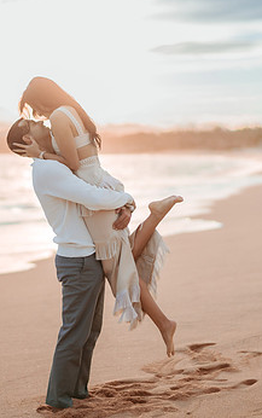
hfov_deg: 13.2
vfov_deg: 21.0
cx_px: 59
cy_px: 227
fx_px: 1128
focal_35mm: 99
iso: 250
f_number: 1.4
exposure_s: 1/8000
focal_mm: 58
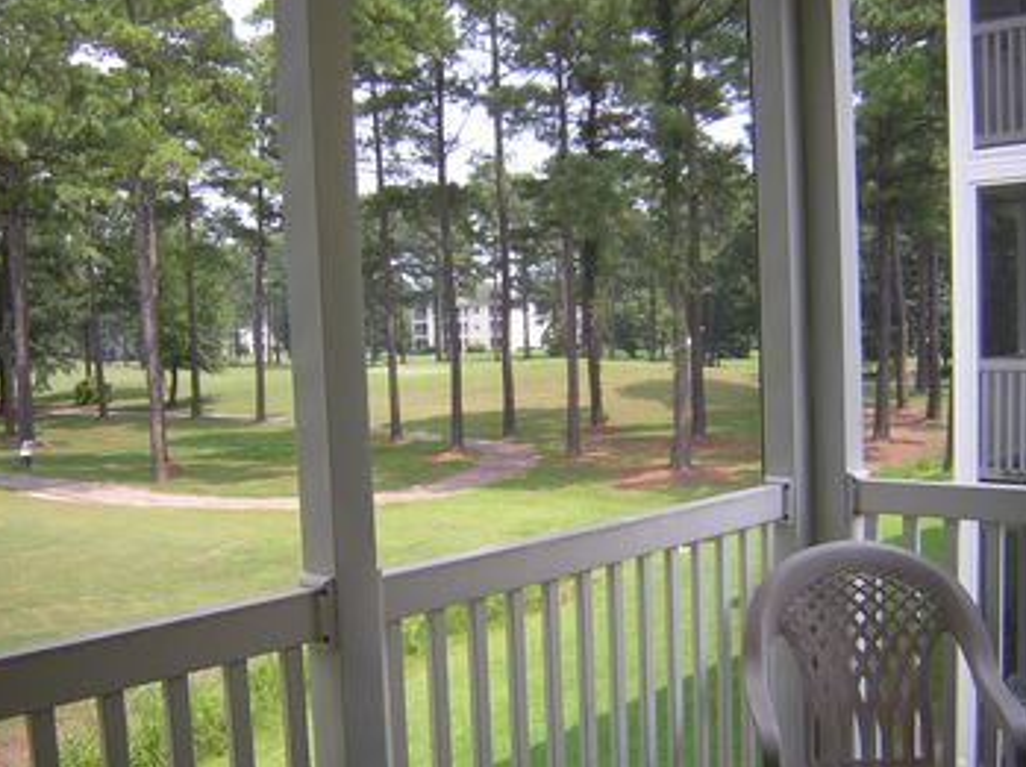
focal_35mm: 38
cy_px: 379
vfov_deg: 37.7
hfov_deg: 49.0
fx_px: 1125
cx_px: 503
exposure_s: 1/282
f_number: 2.6
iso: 100
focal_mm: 4.7
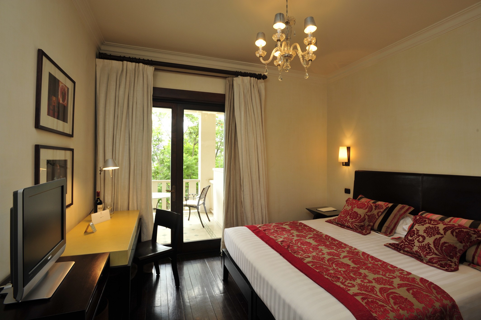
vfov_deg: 70.4
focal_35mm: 17
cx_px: 240
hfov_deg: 93.3
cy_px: 160
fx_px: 227
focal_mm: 17
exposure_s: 1/20
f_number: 8
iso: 400
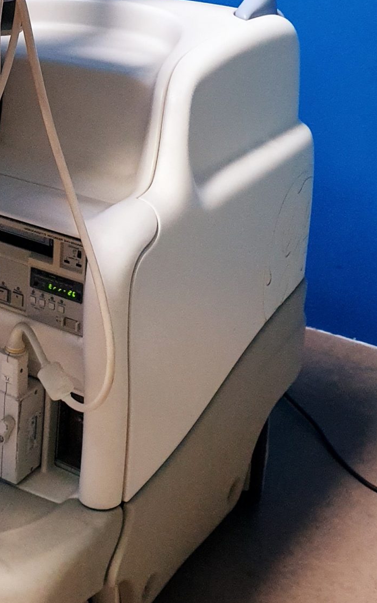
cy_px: 71
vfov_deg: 31.1
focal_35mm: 63
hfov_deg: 19.0
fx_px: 1036
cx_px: -124
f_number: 2.4
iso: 400
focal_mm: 4.3
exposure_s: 1/50
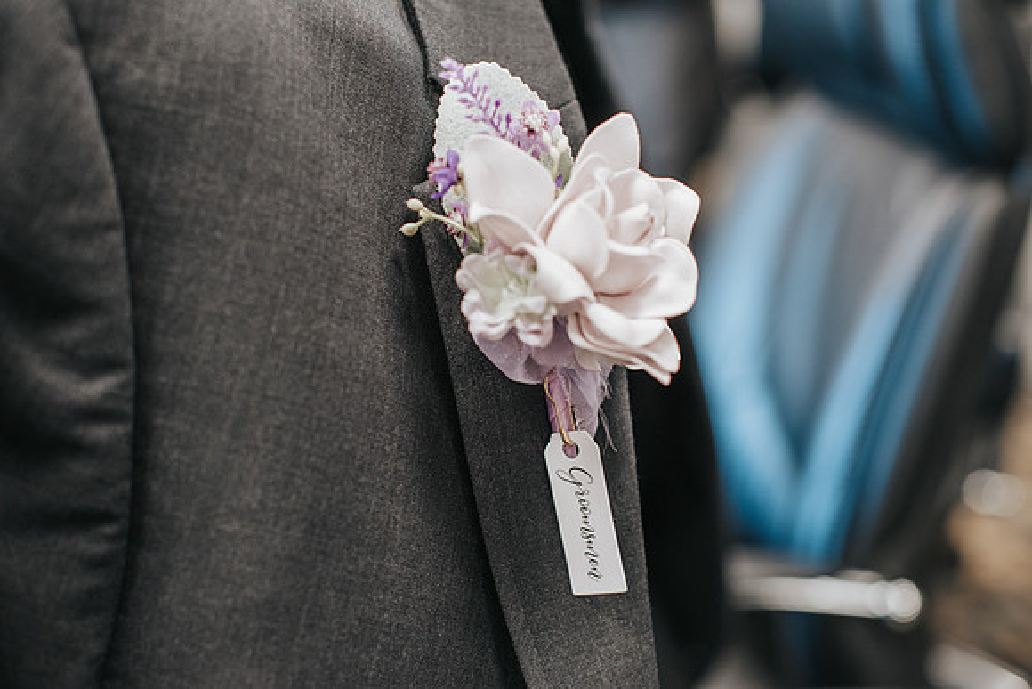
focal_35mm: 50
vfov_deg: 27.0
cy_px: 344
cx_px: 516
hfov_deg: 39.6
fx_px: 1434
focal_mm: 50
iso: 1000
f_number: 3.2
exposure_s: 1/25
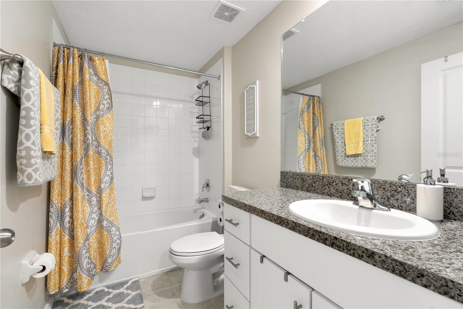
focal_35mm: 16
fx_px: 206
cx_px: 232
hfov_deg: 96.7
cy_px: 154
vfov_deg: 73.7
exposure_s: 4
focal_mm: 16
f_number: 9
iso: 250
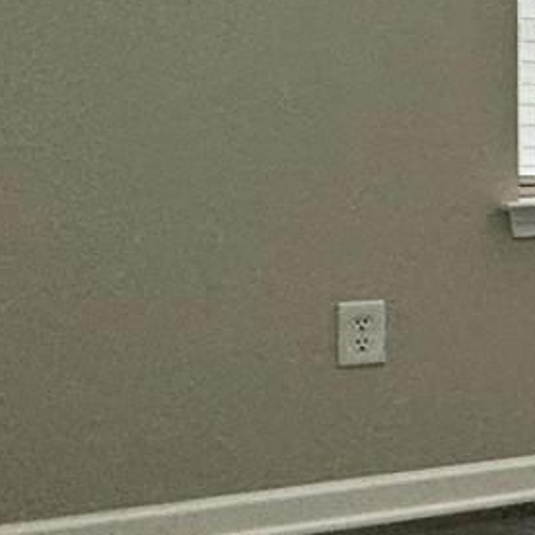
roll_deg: +0.2
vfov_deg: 18.8
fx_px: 1609
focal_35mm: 92
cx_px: 1358
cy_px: 144
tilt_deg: -0.1
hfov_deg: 13.1
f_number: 2.2
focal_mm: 2.22
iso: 100
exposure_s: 1/120
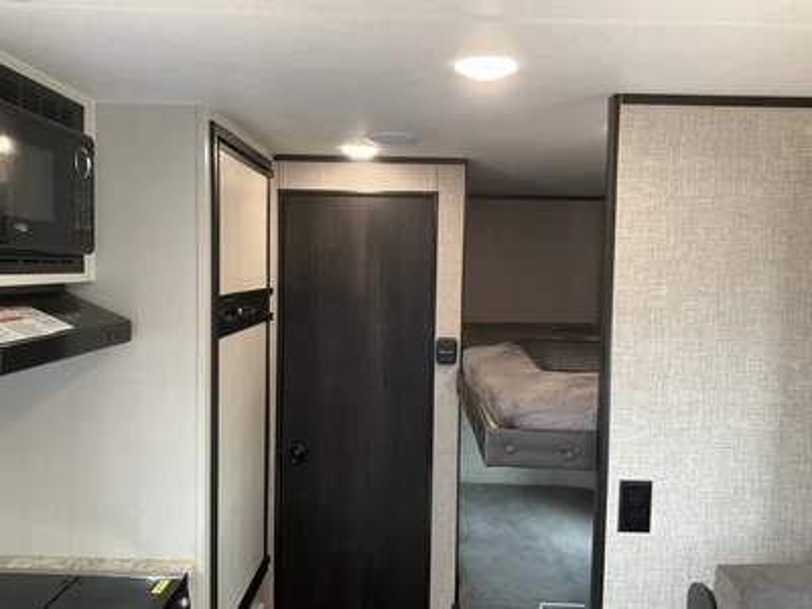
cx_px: 406
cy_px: 304
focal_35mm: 29
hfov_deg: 61.7
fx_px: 680
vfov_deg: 48.2
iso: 100
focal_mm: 3
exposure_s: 1/60
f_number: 1.8
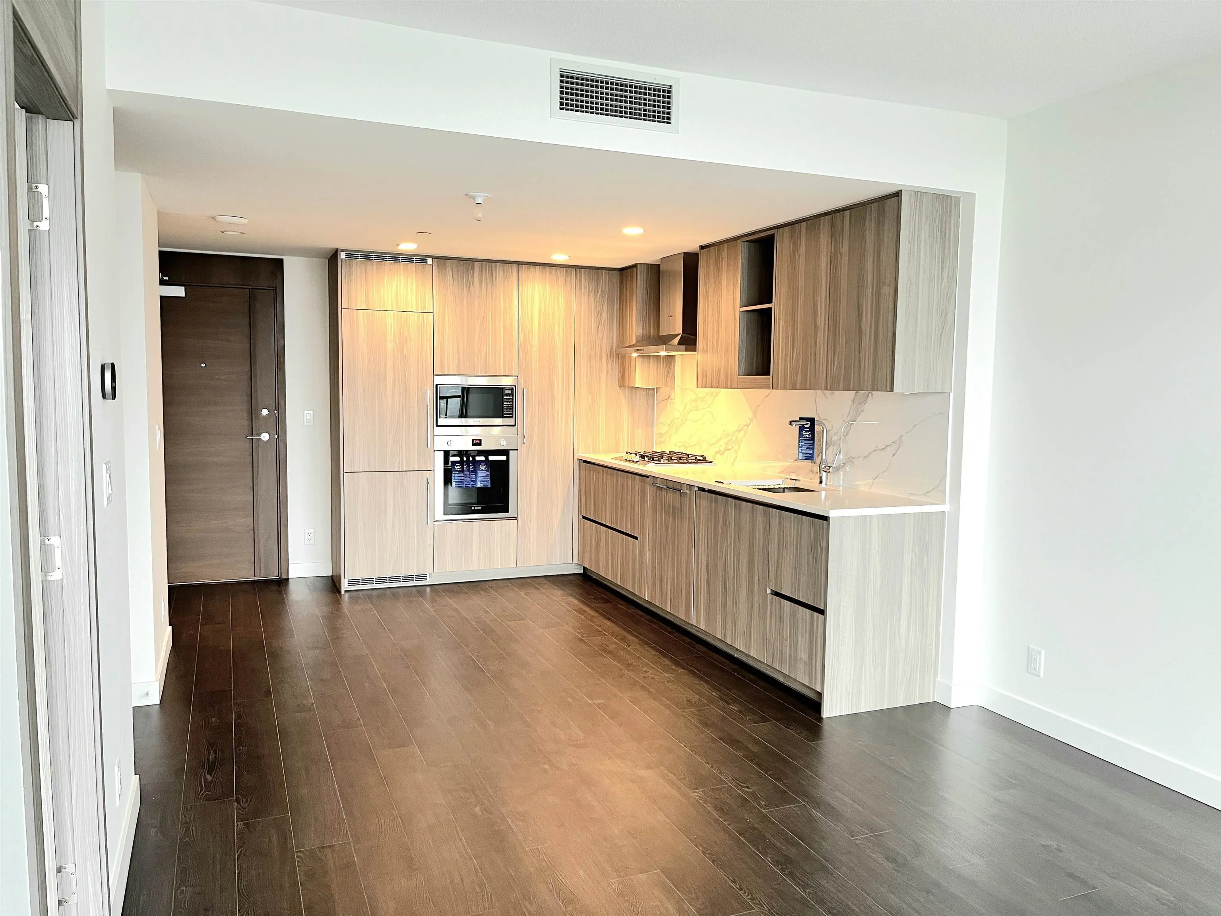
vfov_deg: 53.1
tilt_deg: -5.4
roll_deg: -0.5
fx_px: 917
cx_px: 610
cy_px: 458
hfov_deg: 67.3
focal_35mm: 26
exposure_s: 1/60.2
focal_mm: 5.1
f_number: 1.6
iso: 100
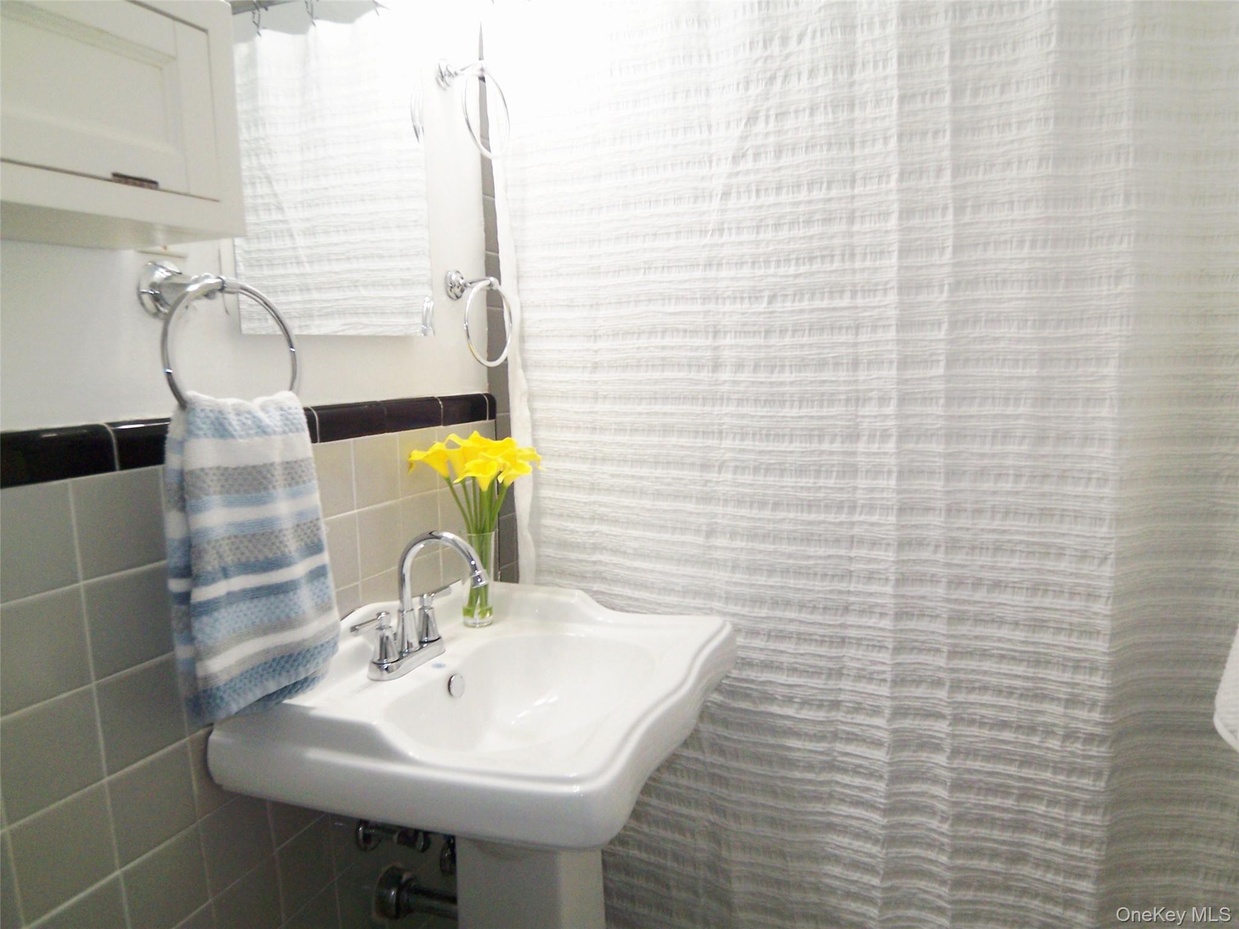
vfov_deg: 58.9
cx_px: 620
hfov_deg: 73.9
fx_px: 823
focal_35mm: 23
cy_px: 464
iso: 100
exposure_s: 1/30
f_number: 2.8
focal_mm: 3.8
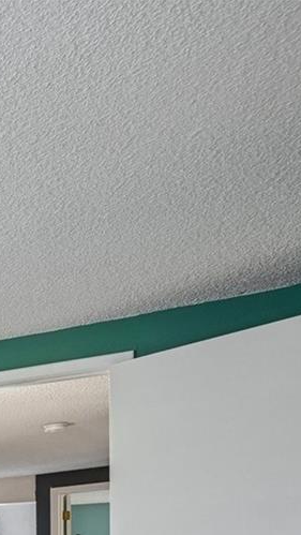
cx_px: -460
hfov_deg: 14.2
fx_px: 666
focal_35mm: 47
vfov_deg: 37.5
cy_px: 569
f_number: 9
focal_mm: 14
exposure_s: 1/13
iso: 400
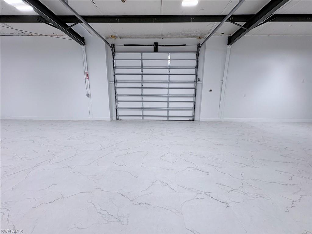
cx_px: 156
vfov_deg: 85.7
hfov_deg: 102.1
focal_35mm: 14
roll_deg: +0.1
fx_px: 126
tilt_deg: -11.9
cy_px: 117
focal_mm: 2.22
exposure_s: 1/120
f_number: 2.2
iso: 50
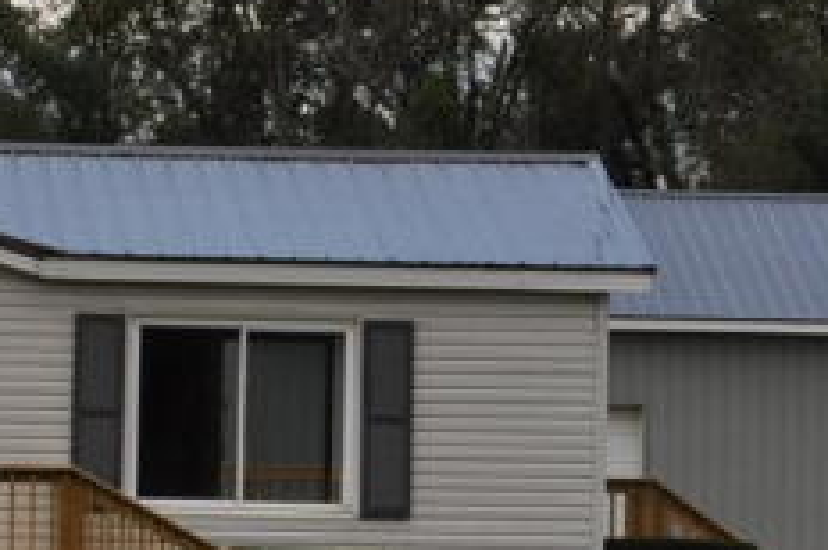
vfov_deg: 4.0
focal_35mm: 344
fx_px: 7901
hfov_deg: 6.0
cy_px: 289
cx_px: 332
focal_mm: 46
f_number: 13
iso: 200
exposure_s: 1/200
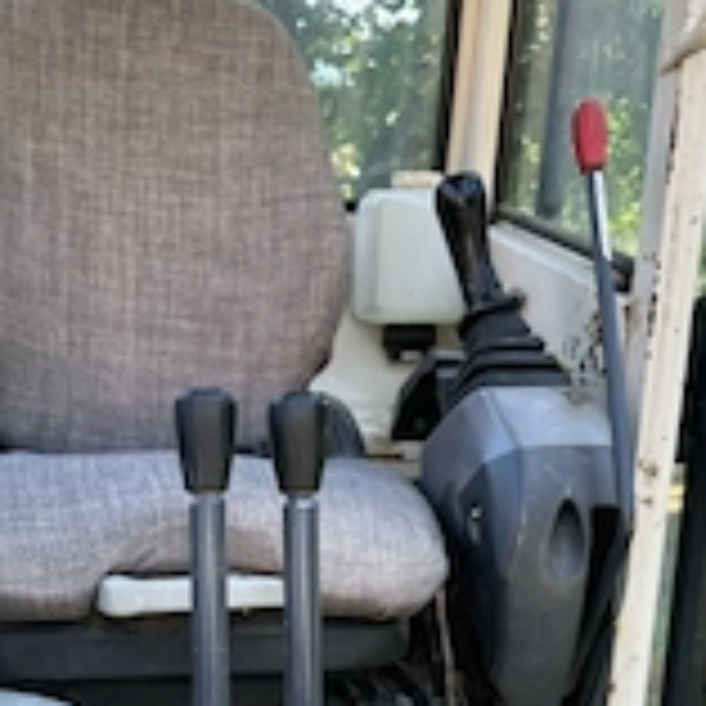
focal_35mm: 54
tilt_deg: -16.5
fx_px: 1246
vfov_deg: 30.1
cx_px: 238
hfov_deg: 31.4
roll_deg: -0.3
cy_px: 657
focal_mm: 6.86
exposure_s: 1/325
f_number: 1.78
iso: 80
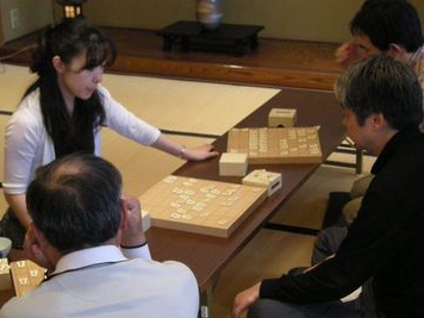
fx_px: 943
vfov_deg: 19.1
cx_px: 236
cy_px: 182
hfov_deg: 25.3
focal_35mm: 77
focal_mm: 9.9
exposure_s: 1/32.7
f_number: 3.5
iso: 400
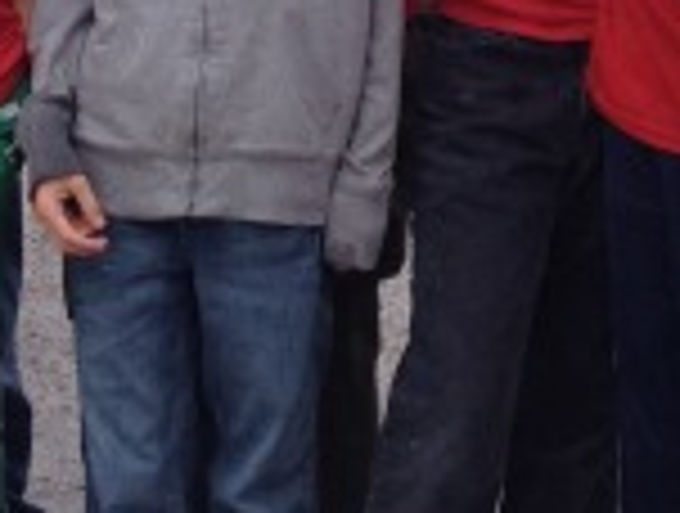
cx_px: 518
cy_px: -261
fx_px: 2914
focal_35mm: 148
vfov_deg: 9.8
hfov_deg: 13.3
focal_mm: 4.28
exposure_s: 1/260
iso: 50
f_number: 2.4
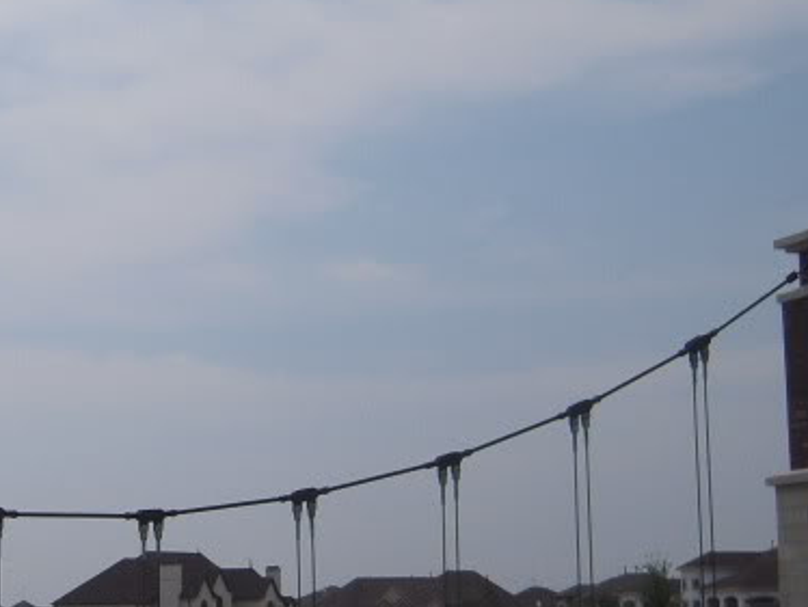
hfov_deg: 20.4
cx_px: 13
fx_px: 2172
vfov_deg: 15.9
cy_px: 367
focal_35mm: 93
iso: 100
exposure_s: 1/1250
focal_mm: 6
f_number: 5.8
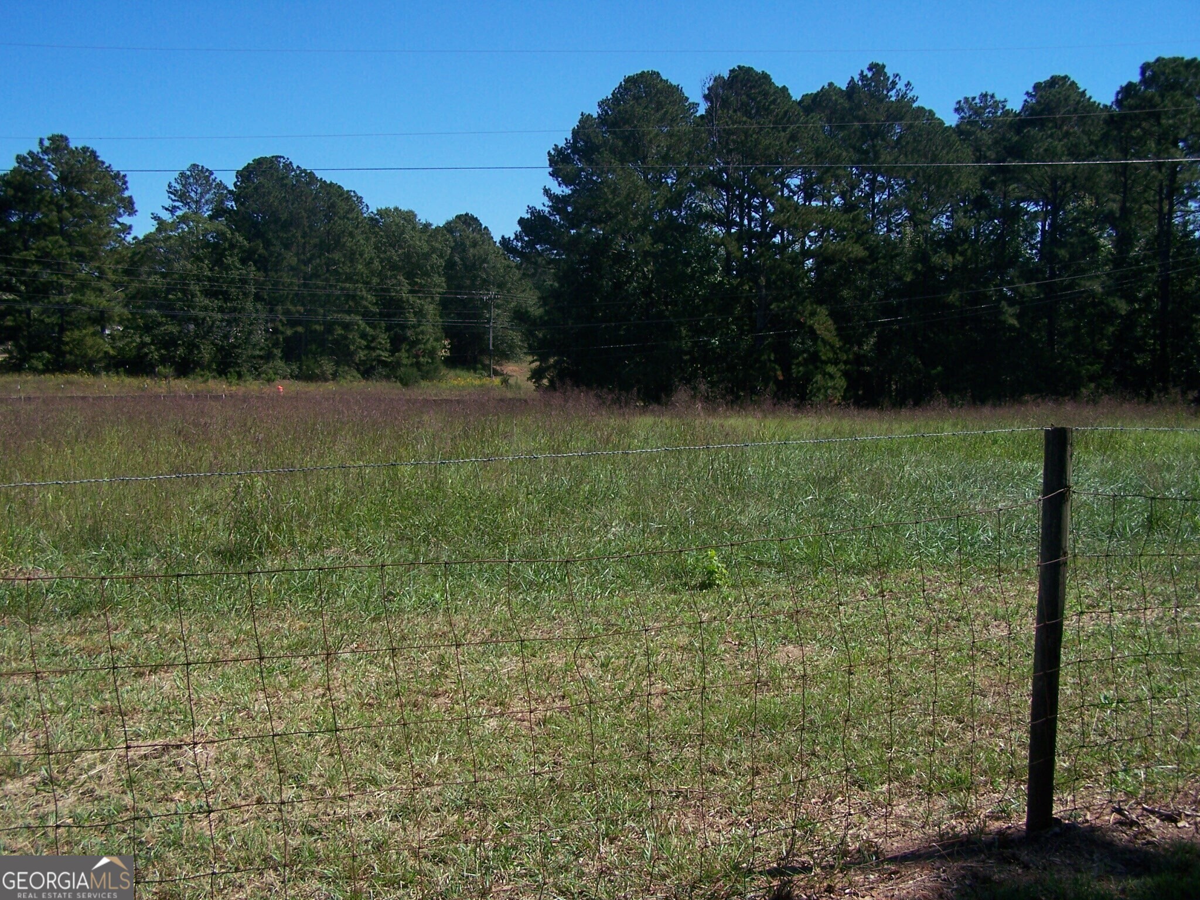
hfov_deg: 49.0
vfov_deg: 37.7
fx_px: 1317
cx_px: 600
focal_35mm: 38
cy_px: 450
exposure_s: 1/800
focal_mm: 6.3
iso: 80
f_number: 4
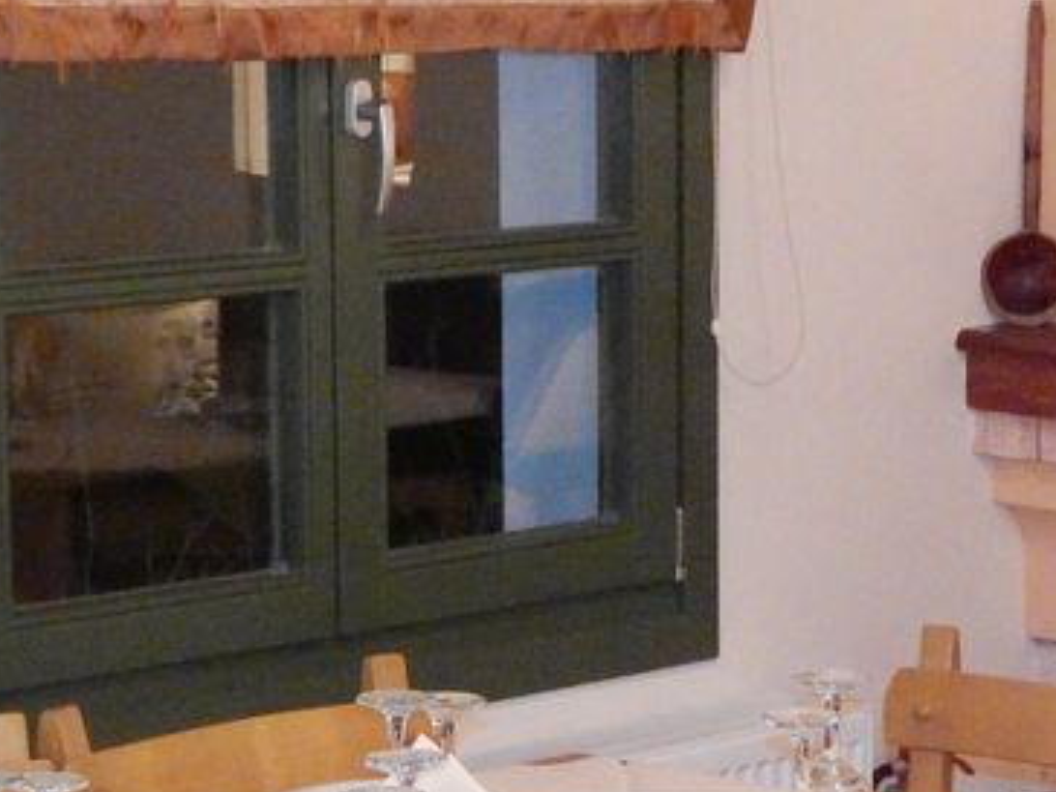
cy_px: 667
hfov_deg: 13.8
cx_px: 902
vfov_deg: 10.4
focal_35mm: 142
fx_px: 4332
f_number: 4.1
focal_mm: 12.3
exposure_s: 1/60
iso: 3200
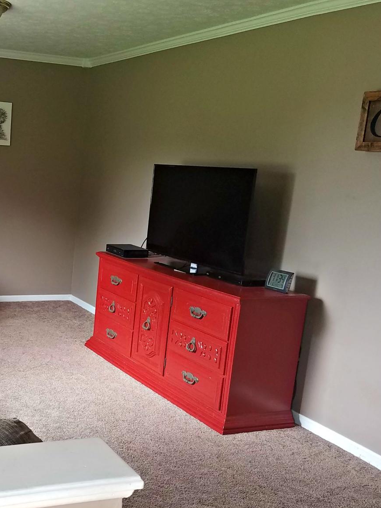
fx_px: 660
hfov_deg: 31.0
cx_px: 54
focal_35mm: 45
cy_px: 327
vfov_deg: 41.7
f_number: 1.7
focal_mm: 4.2
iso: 80
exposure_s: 1/60
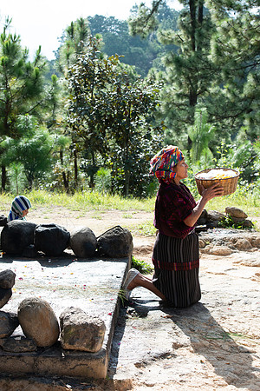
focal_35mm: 70
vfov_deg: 28.8
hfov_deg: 19.5
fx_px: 758
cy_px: 196
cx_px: 130
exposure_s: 1/125
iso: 160
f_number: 11
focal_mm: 70
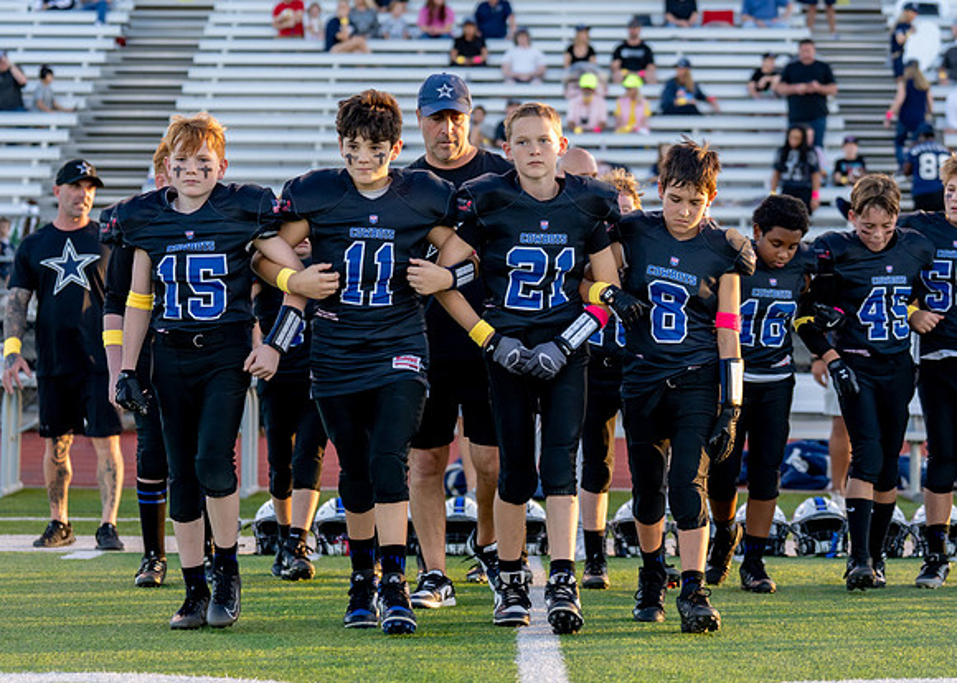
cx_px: 491
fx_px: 3225
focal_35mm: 119
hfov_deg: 16.9
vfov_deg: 12.1
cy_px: 331
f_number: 2.8
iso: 320
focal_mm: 70
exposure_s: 1/640
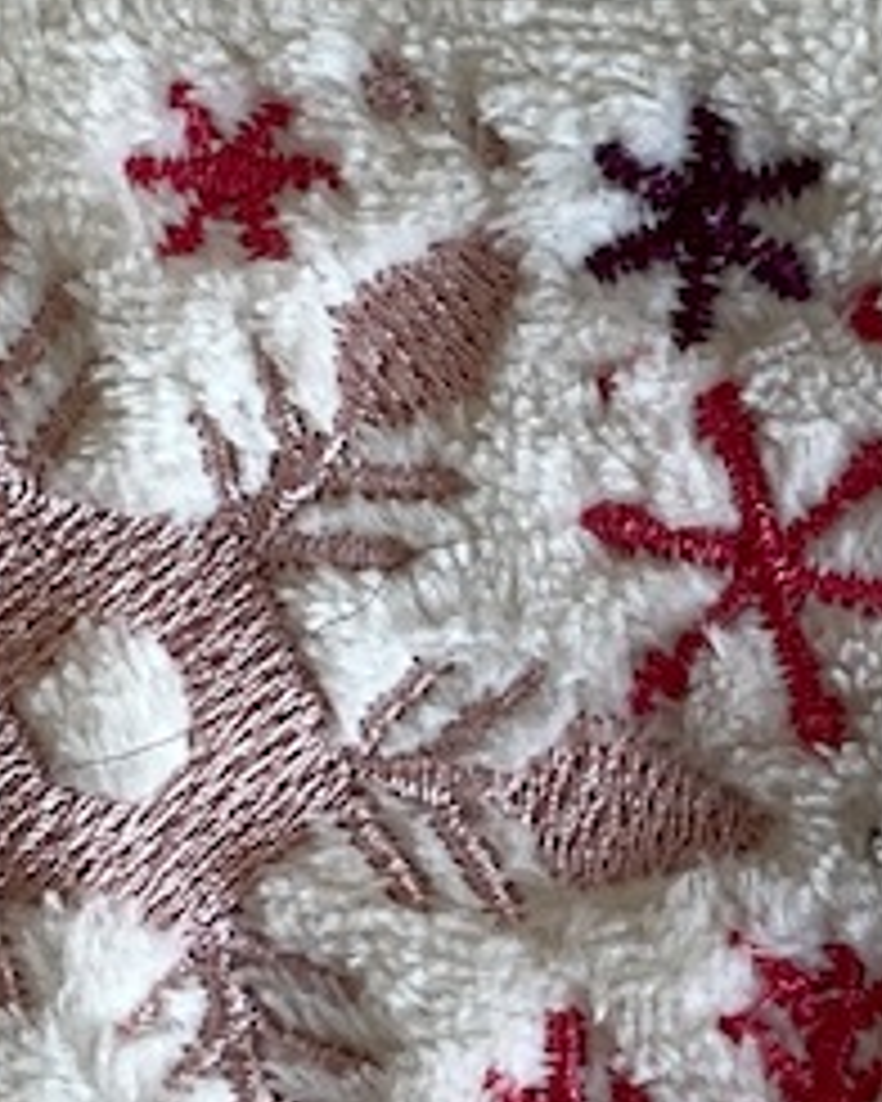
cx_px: 508
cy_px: 706
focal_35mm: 148
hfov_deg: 10.4
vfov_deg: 13.0
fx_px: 4829
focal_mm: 3
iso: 20
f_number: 1.8
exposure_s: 1/100
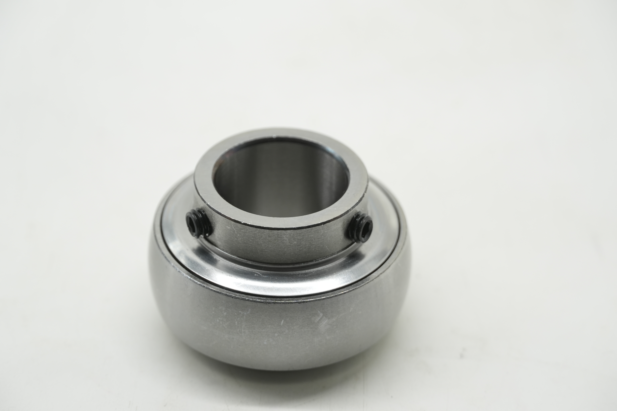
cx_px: 308
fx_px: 2108
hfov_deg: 16.7
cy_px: 206
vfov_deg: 11.1
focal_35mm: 123
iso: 400
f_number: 5.6
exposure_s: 1/50
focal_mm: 82
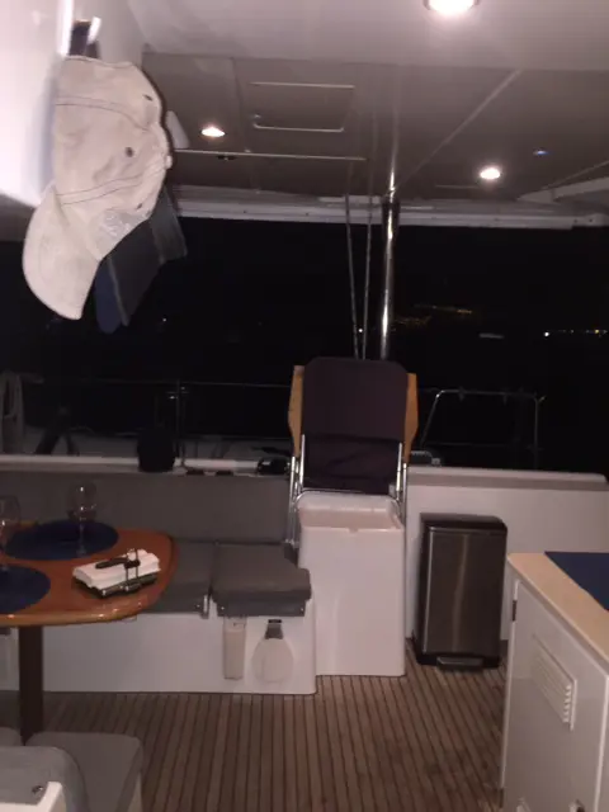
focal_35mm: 29
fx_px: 680
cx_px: 304
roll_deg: -1.8
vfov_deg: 61.7
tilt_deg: -6.0
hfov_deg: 48.2
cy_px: 406
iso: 160
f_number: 2.2
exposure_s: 1/16
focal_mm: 4.15
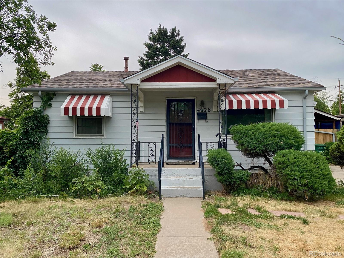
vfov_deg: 53.1
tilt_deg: +3.2
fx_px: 258
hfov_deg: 67.3
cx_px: 172
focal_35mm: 26
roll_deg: +0.1
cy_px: 129
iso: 125
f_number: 1.8
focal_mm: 4.25
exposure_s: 1/71
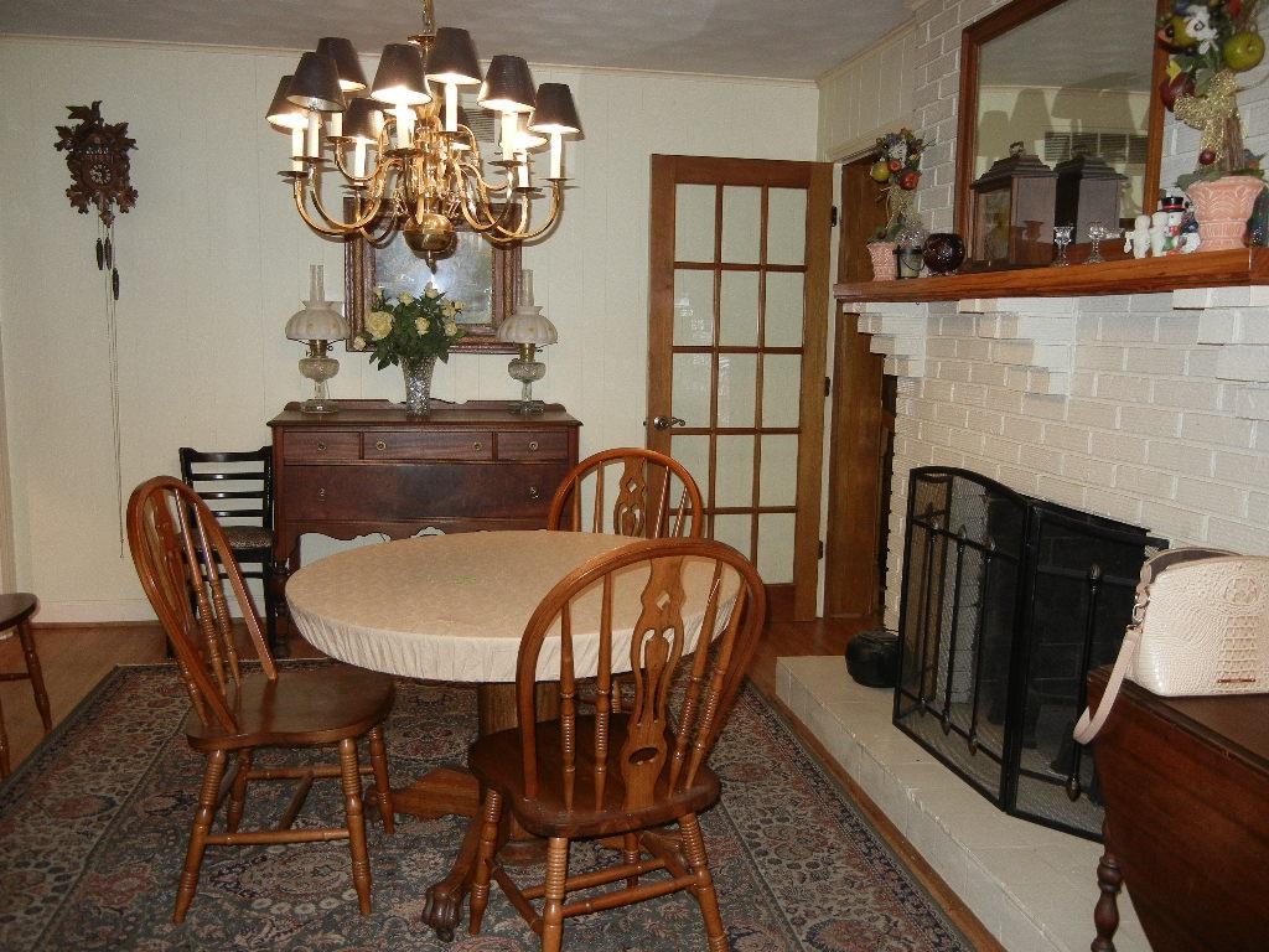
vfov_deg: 46.8
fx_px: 1100
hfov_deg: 60.0
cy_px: 476
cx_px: 634
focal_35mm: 30
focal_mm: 5.4
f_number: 3.5
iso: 297
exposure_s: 1/30
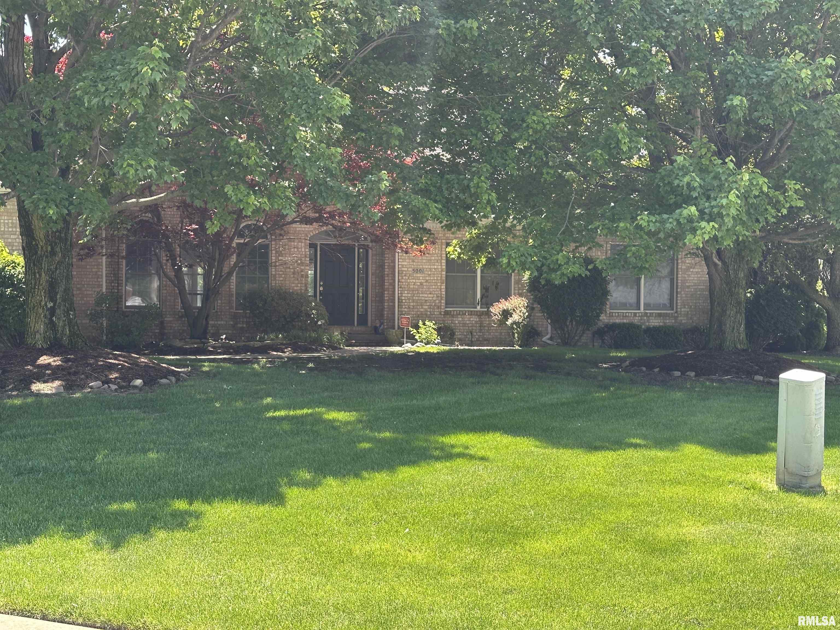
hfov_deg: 39.7
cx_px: 420
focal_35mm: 48
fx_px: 1165
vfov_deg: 30.3
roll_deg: -0.7
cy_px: 315
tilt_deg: +0.3
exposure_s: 1/543
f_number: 1.78
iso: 64
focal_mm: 6.86
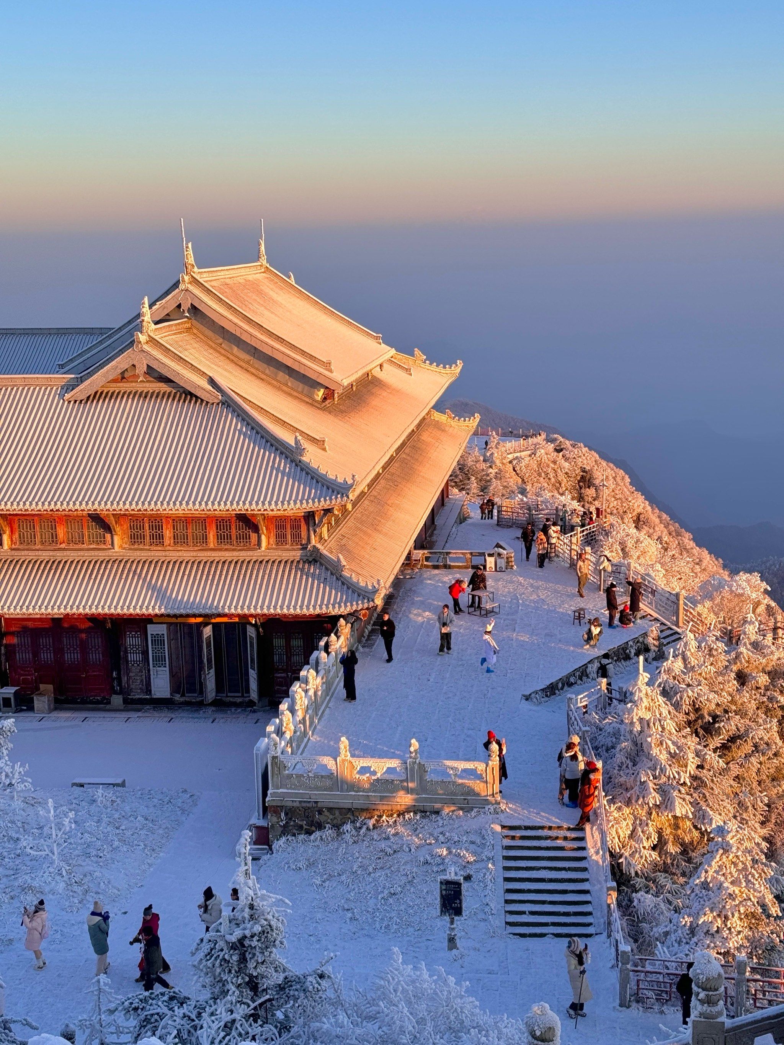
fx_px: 1449
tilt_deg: -11.9
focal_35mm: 48
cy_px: 522
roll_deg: +1.0
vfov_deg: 39.7
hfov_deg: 30.3
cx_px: 392
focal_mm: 6.76
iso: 64
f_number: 1.78
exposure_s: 1/783
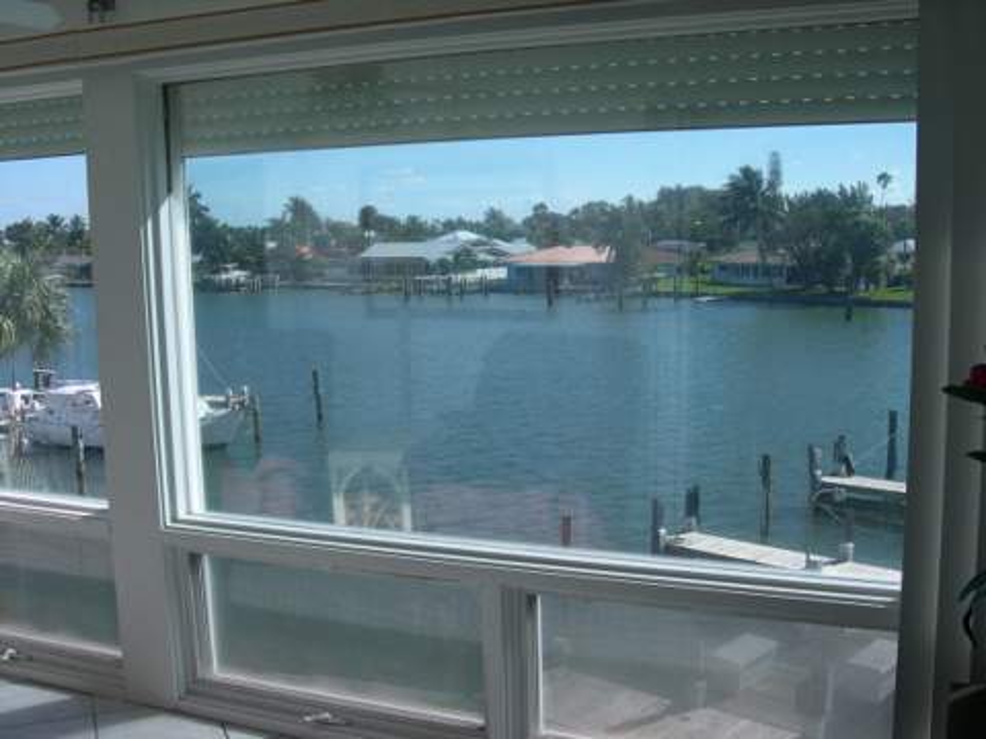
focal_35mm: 38
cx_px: 493
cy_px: 370
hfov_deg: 49.0
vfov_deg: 37.7
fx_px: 1082
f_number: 7.6
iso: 100
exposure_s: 1/207
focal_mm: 8
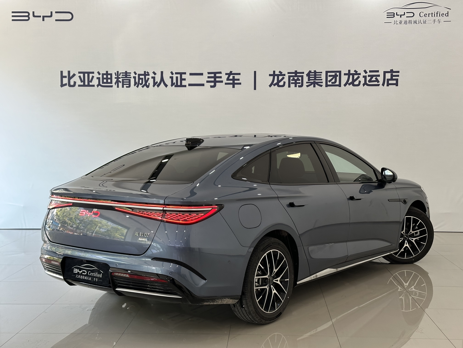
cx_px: 232
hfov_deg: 39.7
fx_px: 642
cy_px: 174
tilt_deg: -3.6
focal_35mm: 48
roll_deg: +0.8
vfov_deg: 30.3
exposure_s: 1/121
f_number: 1.78
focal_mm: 6.86
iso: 50
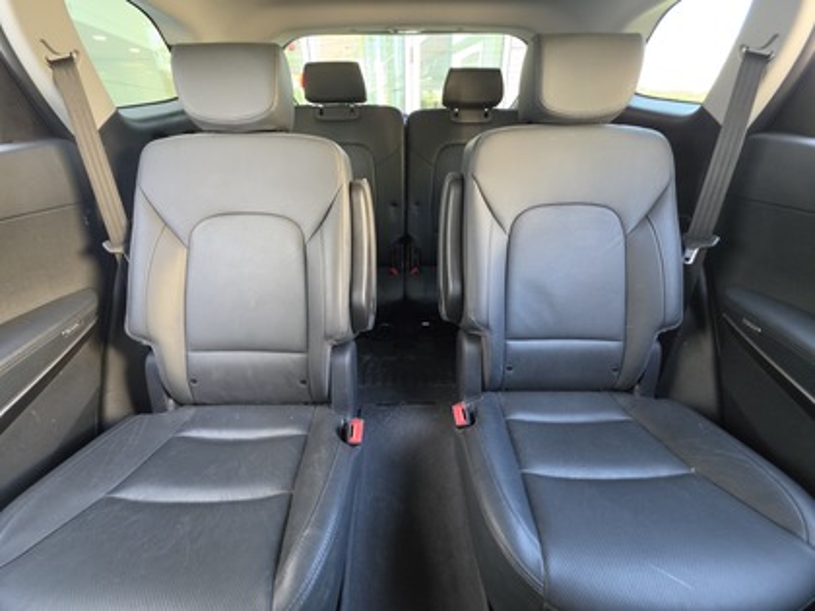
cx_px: 408
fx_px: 306
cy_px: 306
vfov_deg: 89.9
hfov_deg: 106.2
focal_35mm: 13
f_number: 1.9
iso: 200
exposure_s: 1/60
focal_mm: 2.2
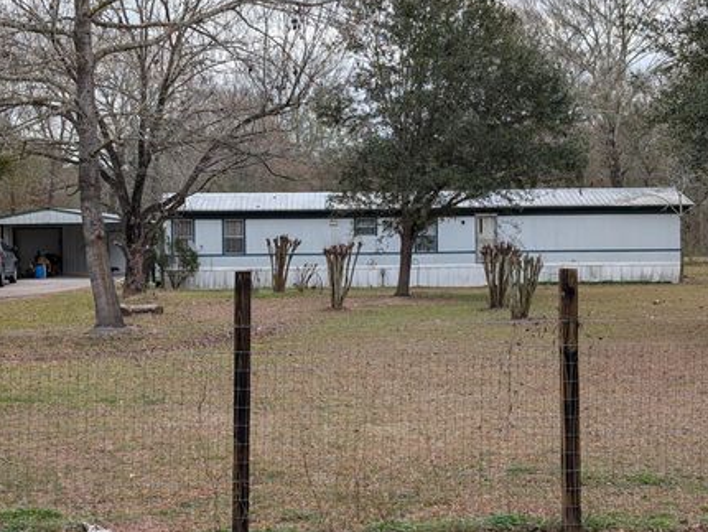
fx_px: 1166
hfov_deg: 33.8
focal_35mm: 57
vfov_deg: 25.7
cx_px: 342
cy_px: 239
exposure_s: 1/723
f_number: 1.68
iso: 23
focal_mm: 6.9
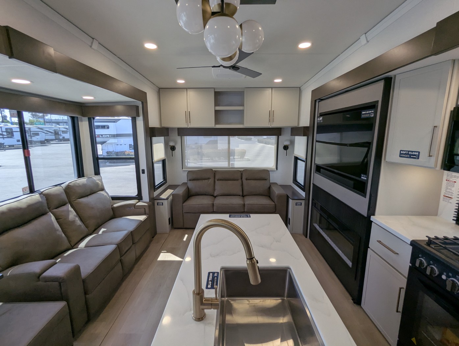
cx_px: 230
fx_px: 212
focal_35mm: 16
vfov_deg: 78.2
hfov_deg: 94.4
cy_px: 173
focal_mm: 2.35
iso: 60
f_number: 2.2
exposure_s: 1/171
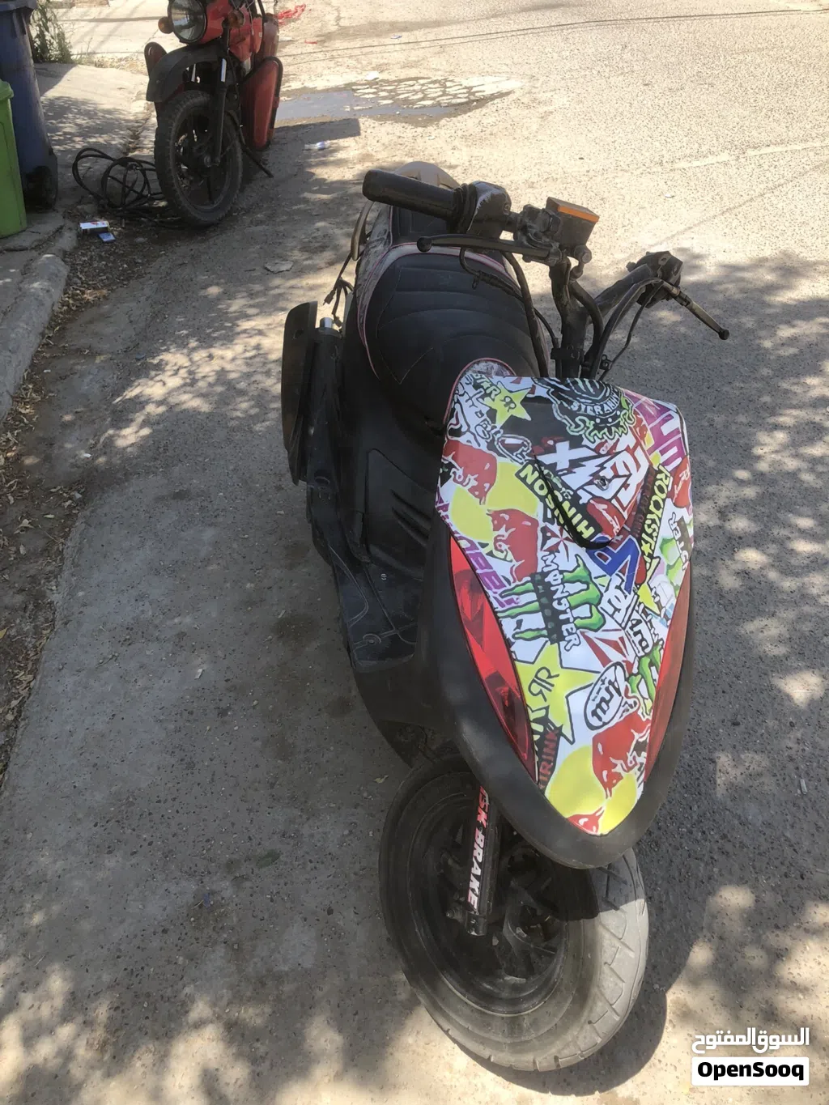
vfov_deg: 63.4
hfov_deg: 49.8
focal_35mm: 28
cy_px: 552
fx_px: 894
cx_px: 414
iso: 20
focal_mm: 3.99
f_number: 1.8
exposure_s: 1/706
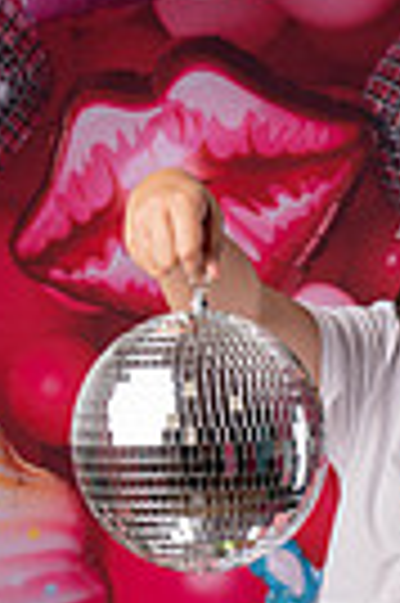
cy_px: 806
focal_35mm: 138
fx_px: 2306
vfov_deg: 14.2
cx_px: 391
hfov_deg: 9.8
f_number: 4.5
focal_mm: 41
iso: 125
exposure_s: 1/250
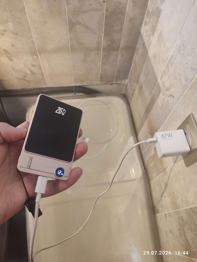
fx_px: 182
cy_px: 131
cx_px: 98
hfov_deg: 56.8
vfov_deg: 71.6
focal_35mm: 24
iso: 822
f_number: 1.89
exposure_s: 1/20
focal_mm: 5.89
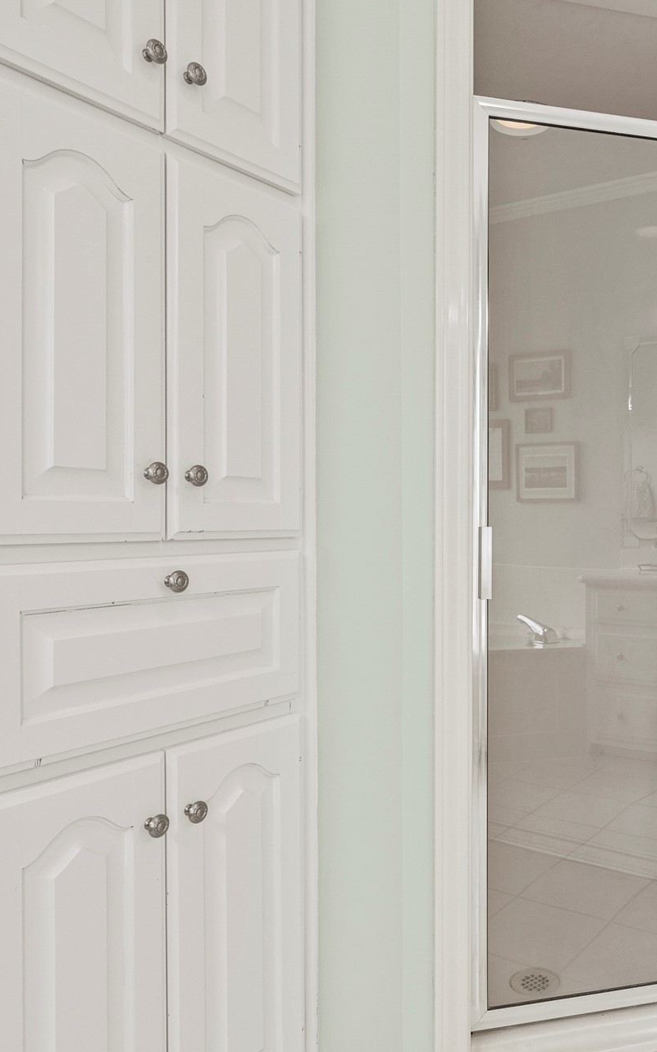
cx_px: 533
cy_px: 524
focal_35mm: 29
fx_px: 831
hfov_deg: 41.2
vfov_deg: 64.6
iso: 160
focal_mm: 17
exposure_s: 1/1.25
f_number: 9
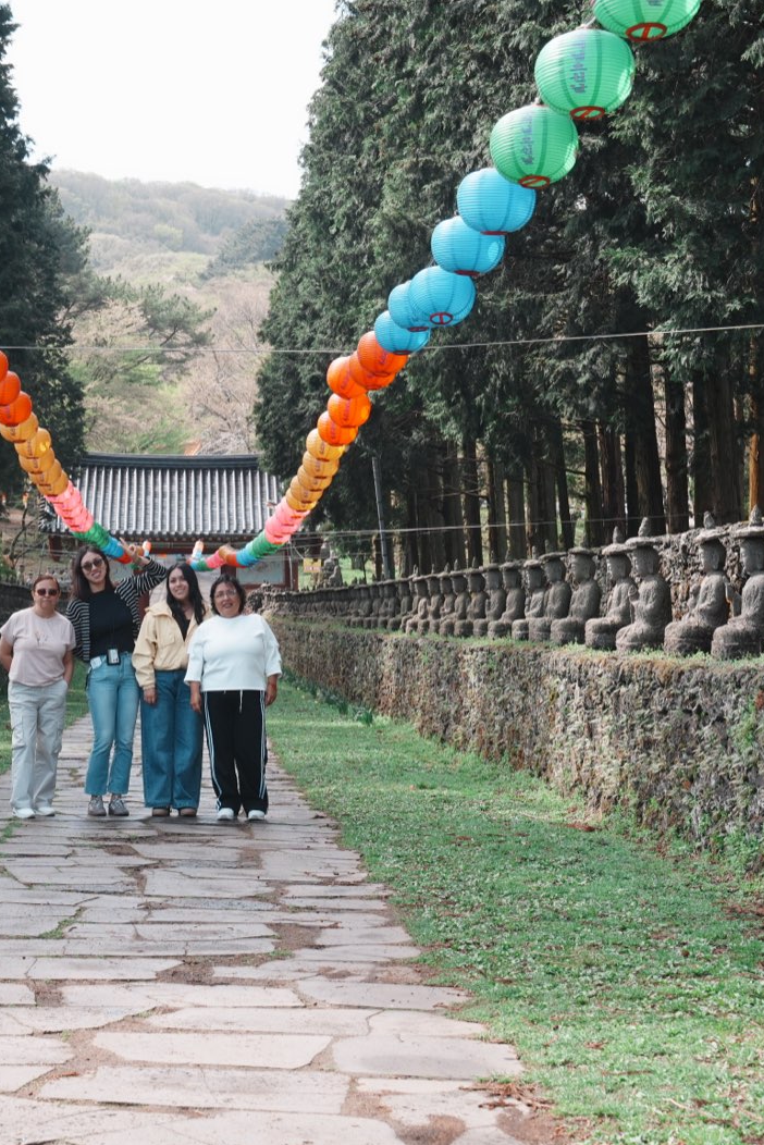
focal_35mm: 76
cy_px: 578
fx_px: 2418
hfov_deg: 17.8
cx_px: 149
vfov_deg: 26.6
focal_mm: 50
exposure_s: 1/50
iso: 320
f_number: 8
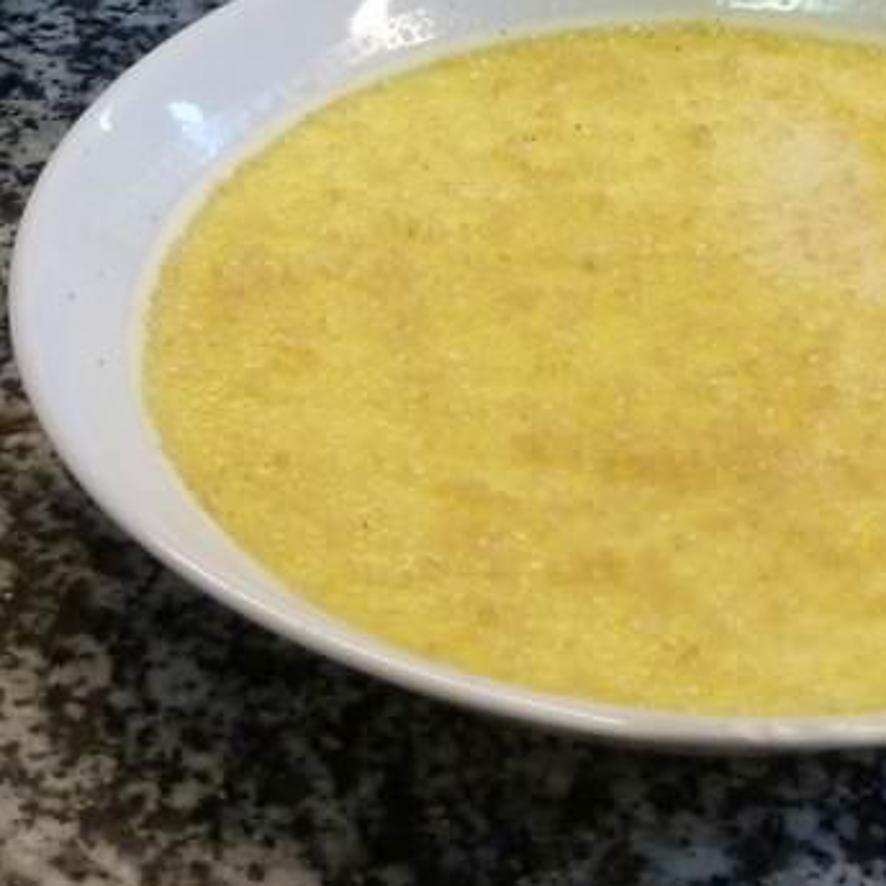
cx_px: 778
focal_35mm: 126
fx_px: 3649
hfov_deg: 13.7
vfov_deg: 13.8
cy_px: 429
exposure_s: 1/30
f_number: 3.8
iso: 400
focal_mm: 7.9
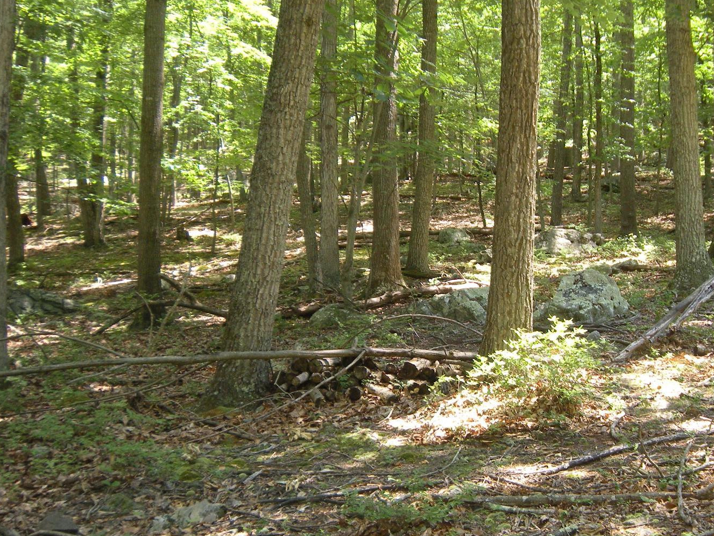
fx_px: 1114
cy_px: 263
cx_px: 546
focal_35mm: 54
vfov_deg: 27.0
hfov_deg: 34.7
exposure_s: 1/52.4
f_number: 3.8
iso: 97
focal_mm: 5.9
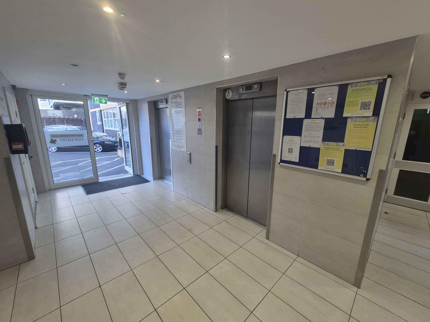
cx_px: 215
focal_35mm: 13
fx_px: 161
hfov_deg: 106.2
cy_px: 161
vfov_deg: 89.9
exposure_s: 1/50
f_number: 2.2
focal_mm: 2.2
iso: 100
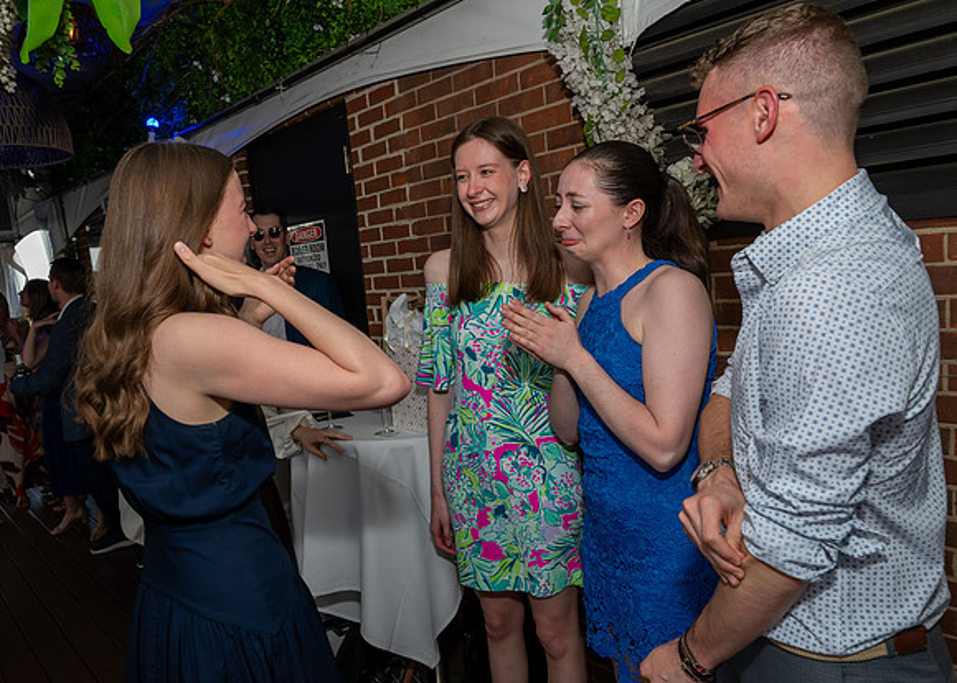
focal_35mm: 27
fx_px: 725
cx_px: 413
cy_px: 355
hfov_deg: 66.5
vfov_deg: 50.4
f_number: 7.1
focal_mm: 24
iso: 640
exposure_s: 1/250
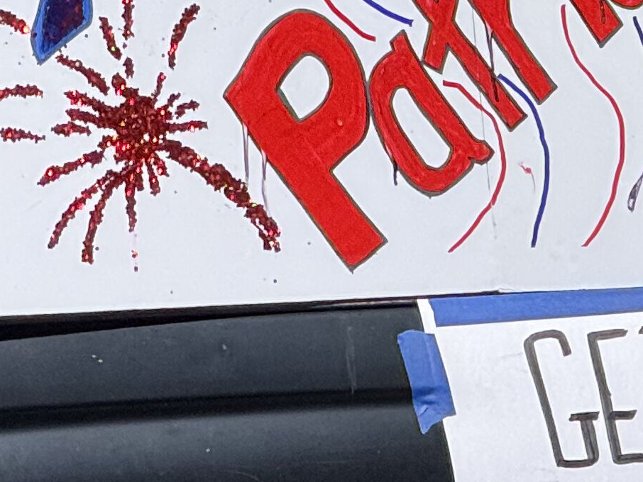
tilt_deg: -1.6
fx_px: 9922
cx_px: 14
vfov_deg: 2.8
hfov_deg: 3.7
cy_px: 6
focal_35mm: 534
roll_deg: +1.5
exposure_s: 1/2024
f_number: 2.8
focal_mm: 15.66
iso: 50
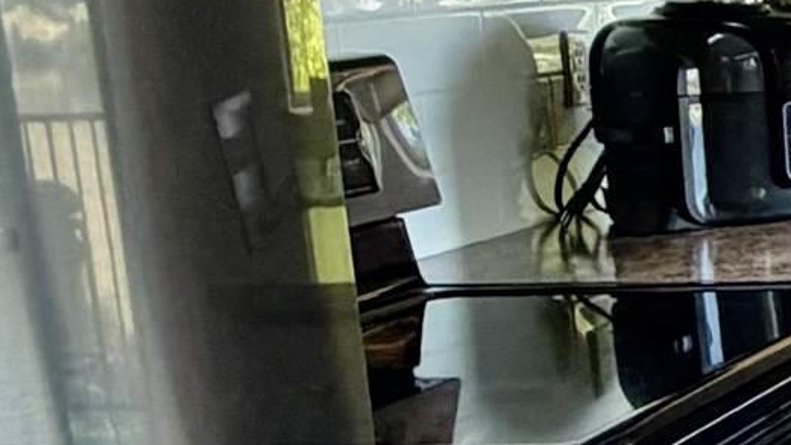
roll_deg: +0.5
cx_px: 1746
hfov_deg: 15.9
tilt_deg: -8.4
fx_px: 1888
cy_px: 200
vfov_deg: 13.4
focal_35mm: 90
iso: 250
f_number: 2.2
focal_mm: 2.22
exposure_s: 1/120
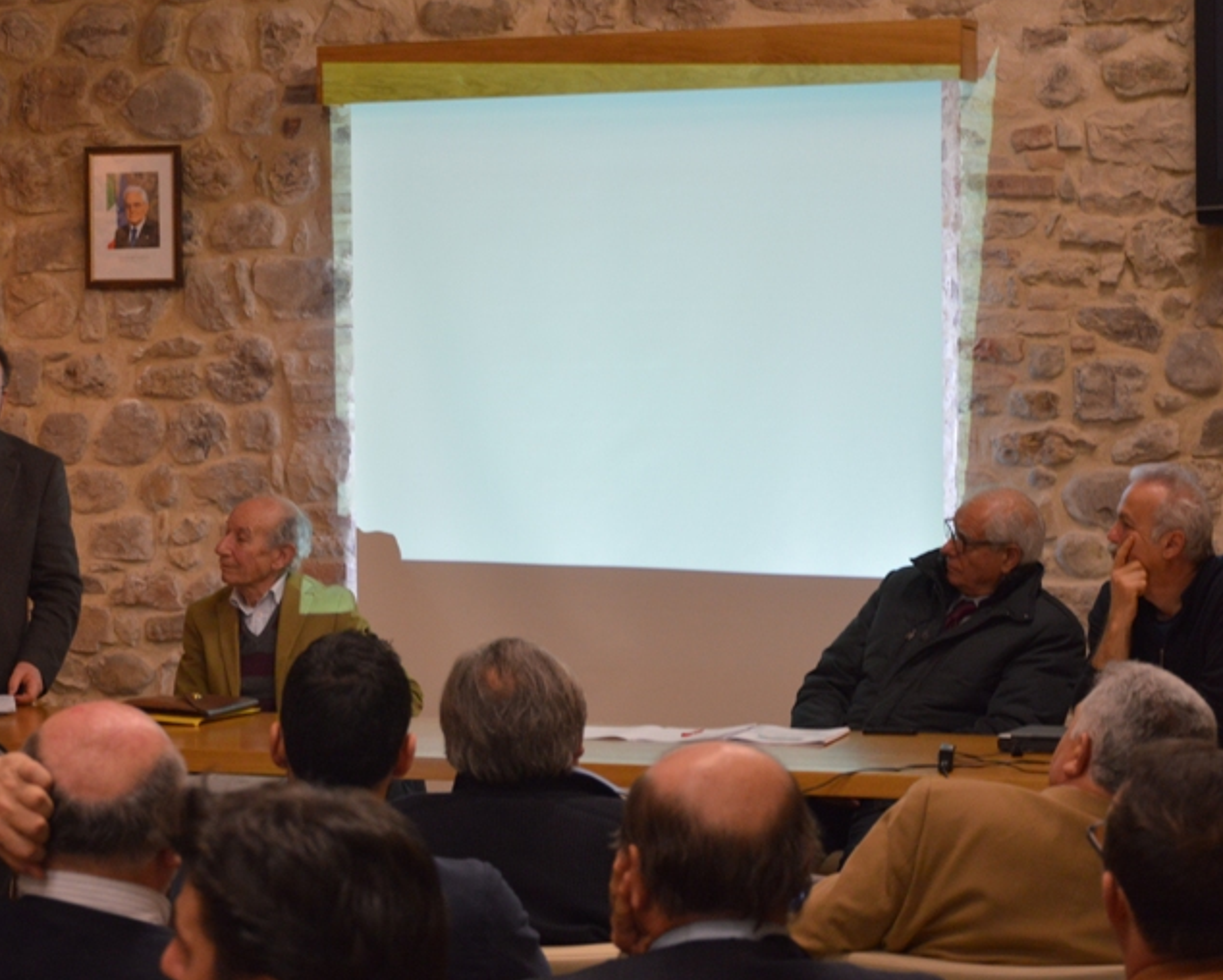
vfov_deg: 15.4
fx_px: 3622
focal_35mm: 100
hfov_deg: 19.1
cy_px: 552
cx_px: 442
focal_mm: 50
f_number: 5
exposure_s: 1/50
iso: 800
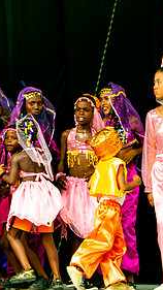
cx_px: 2
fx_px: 3097
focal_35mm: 403
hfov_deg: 3.0
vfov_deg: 5.4
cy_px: 113
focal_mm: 116
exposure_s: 1/200
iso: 160
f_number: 5.6
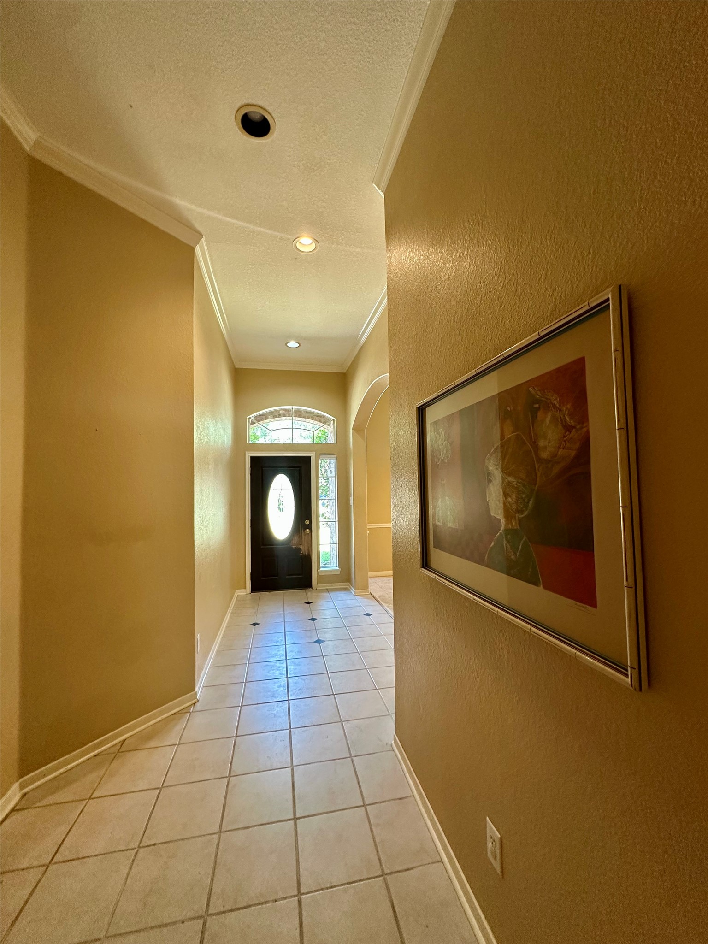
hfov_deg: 85.7
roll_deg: +0.8
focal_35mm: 14
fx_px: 382
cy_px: 472
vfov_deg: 102.1
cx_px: 354
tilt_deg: +3.6
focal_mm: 2.22
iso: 200
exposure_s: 1/60
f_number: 2.2
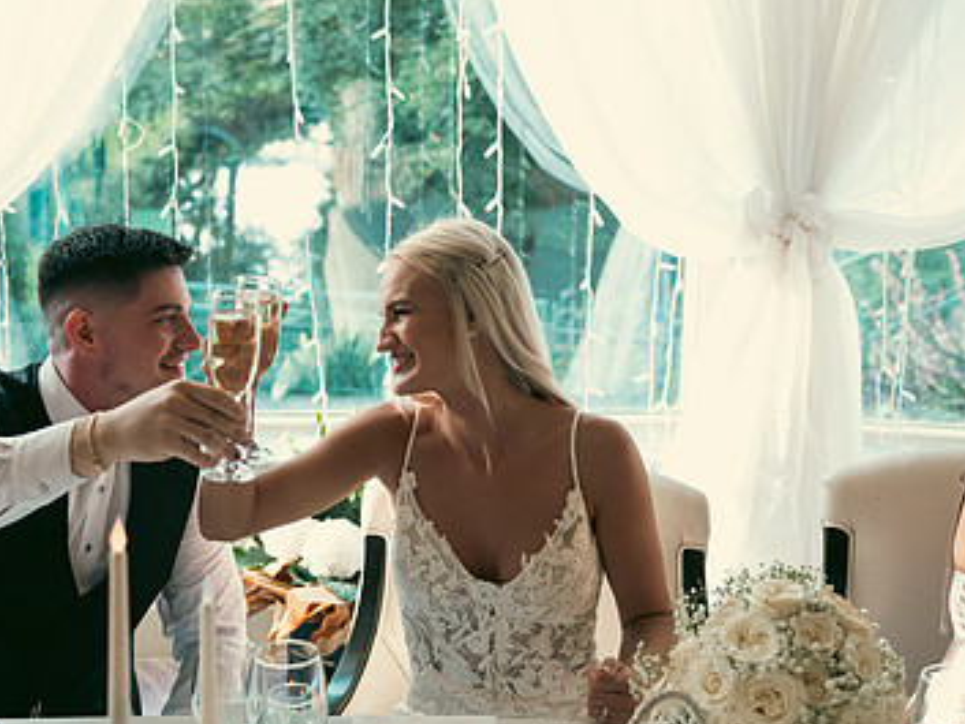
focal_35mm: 60
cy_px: 348
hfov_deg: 32.0
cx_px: 339
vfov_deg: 24.4
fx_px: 1673
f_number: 3.5
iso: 400
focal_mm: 38
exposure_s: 1/160
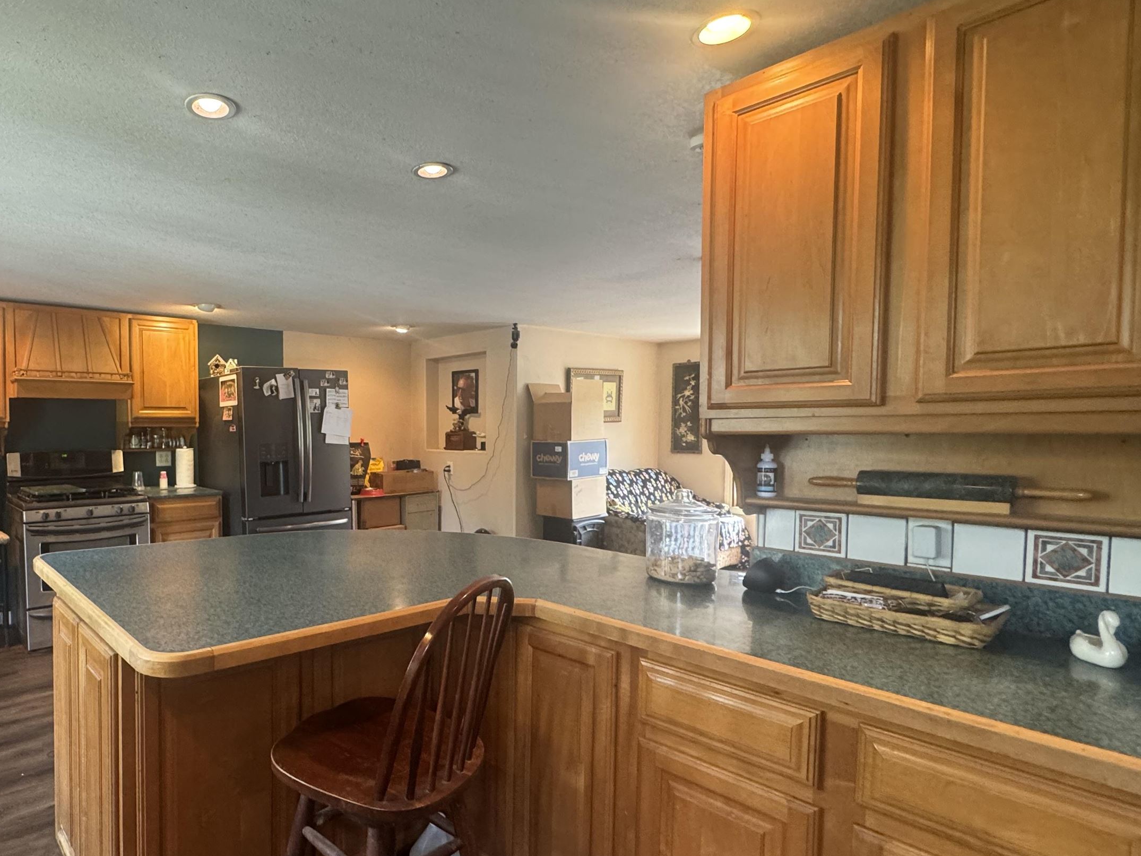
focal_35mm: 20
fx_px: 659
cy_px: 464
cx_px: 344
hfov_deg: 78.0
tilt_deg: -5.0
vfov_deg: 65.9
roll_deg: +0.8
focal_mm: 2.22
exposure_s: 1/60
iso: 320
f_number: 2.2
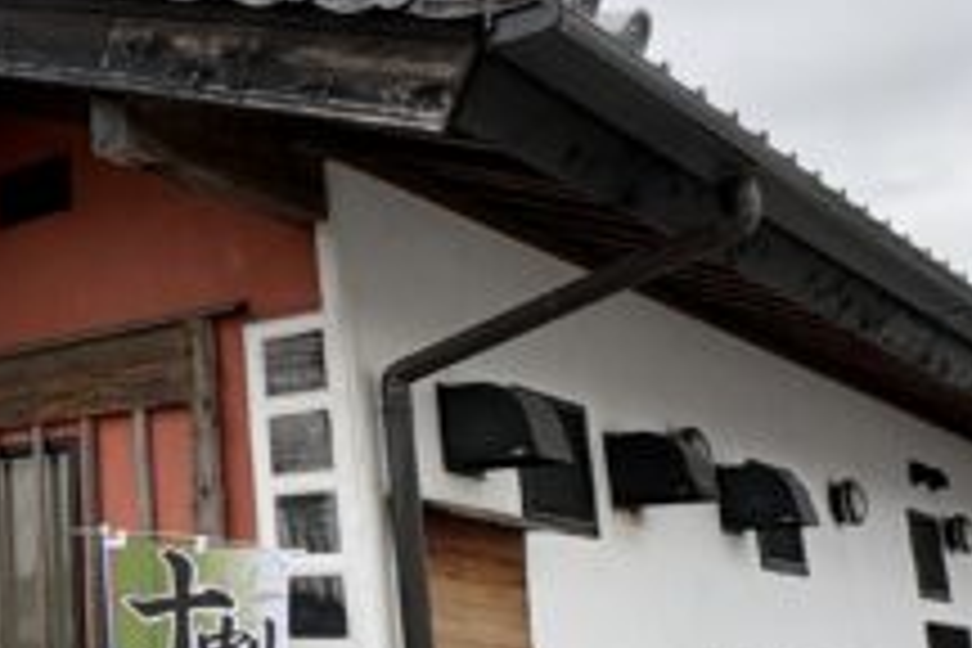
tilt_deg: +13.4
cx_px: -434
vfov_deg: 27.5
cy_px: 394
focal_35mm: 49
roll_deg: -1.2
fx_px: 1323
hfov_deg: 28.6
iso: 64
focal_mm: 2.22
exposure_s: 1/453
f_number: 2.2
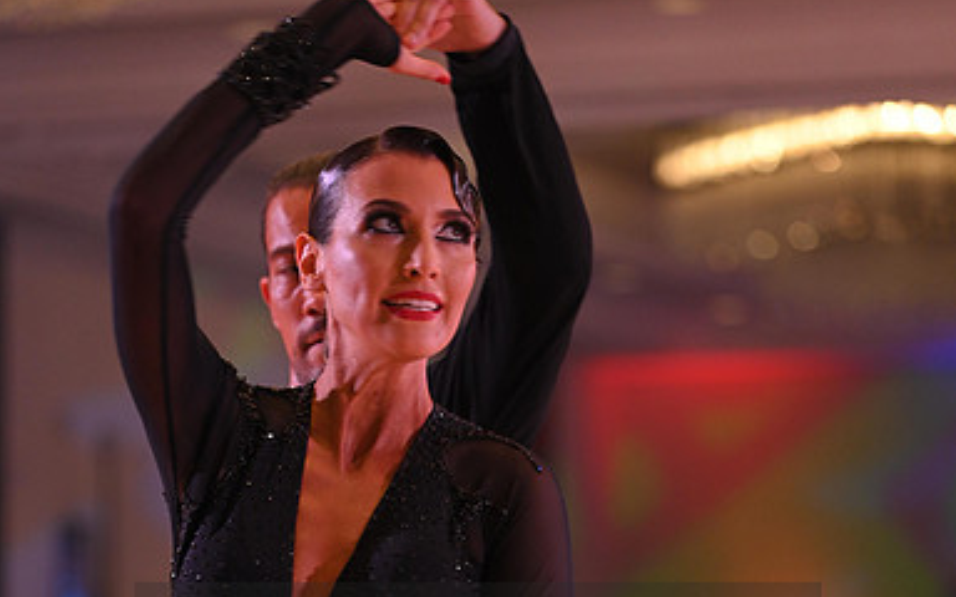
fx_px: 5810
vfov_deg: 5.9
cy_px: 667
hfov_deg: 9.4
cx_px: 479
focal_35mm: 223
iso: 1600
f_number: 4.5
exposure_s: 1/200
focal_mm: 145
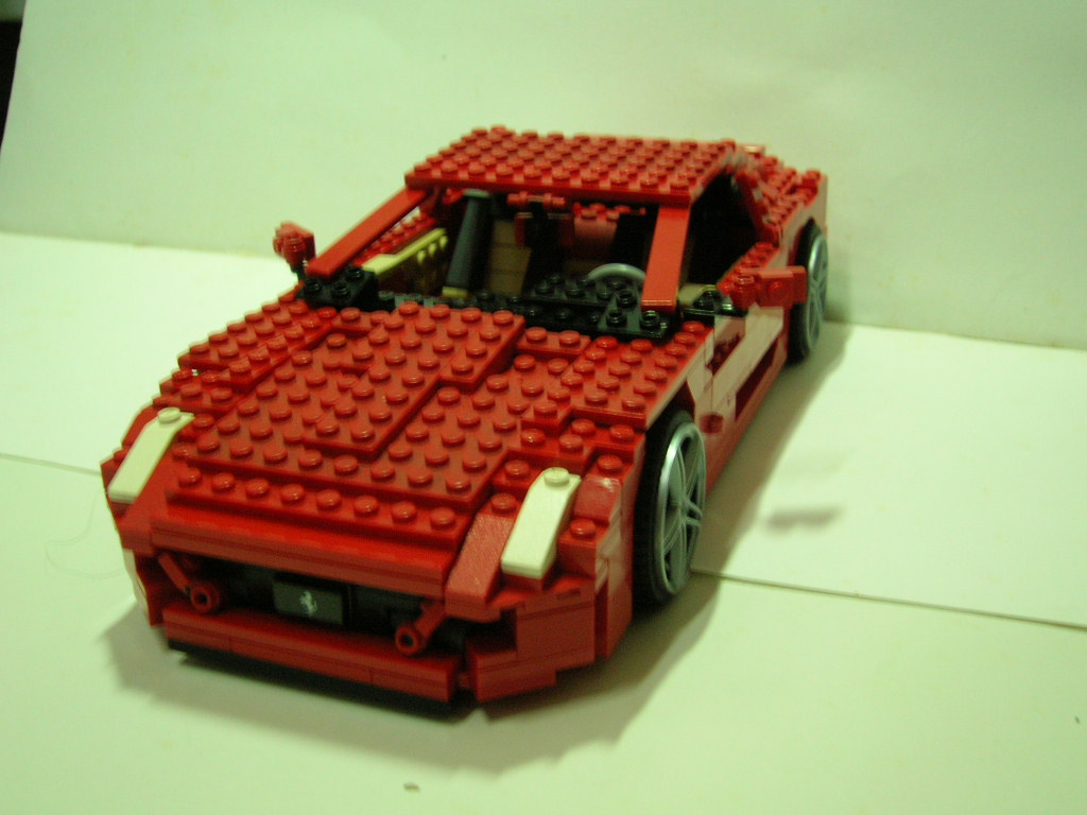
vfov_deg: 34.3
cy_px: 408
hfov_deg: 44.8
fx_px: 1319
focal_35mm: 42
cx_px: 544
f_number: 3.1
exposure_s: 1/4.3
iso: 120
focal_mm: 7
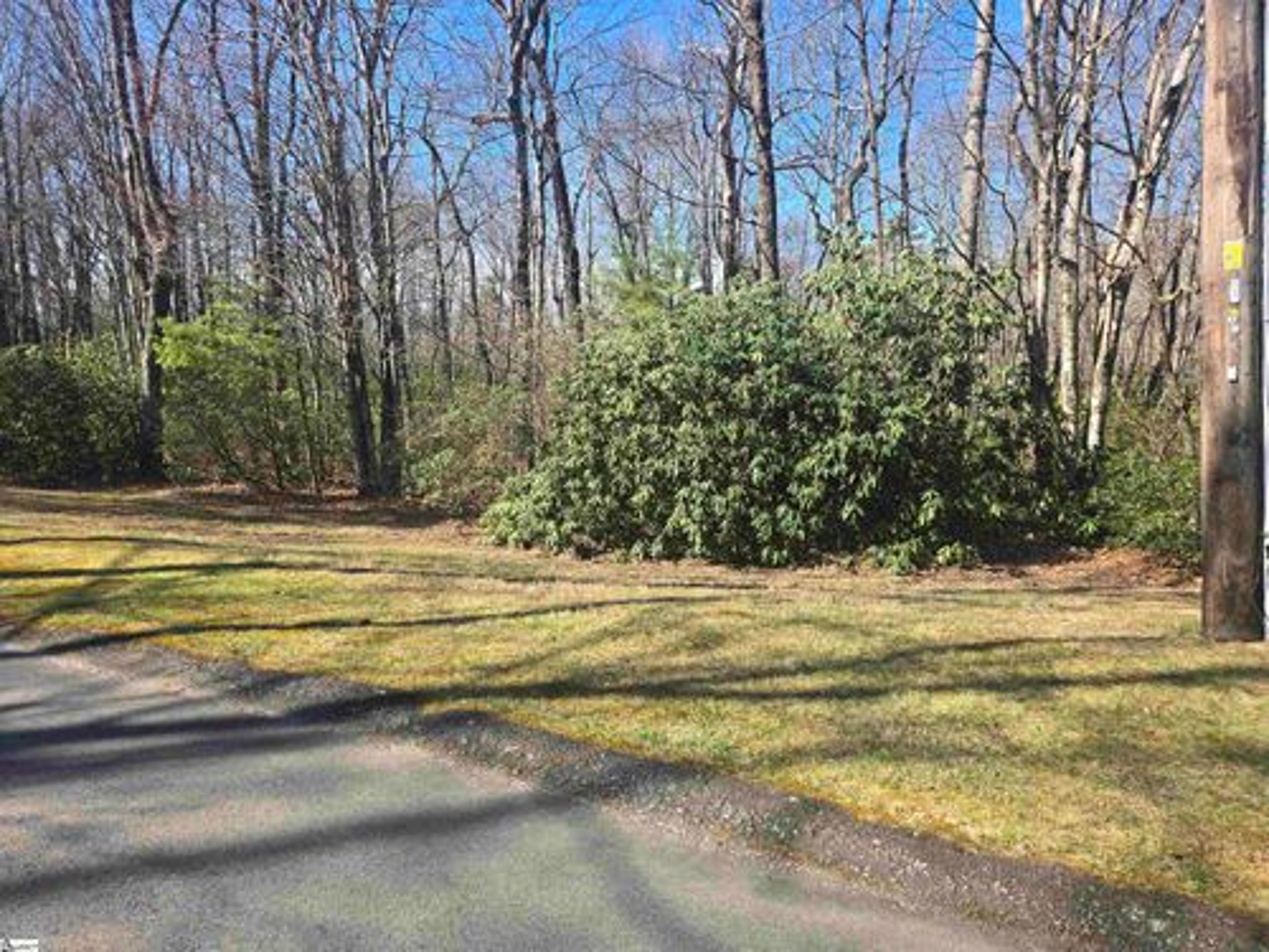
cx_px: 634
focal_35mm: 23
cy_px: 476
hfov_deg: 73.9
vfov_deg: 58.9
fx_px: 843
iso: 25
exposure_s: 1/571
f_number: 1.8
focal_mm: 5.4
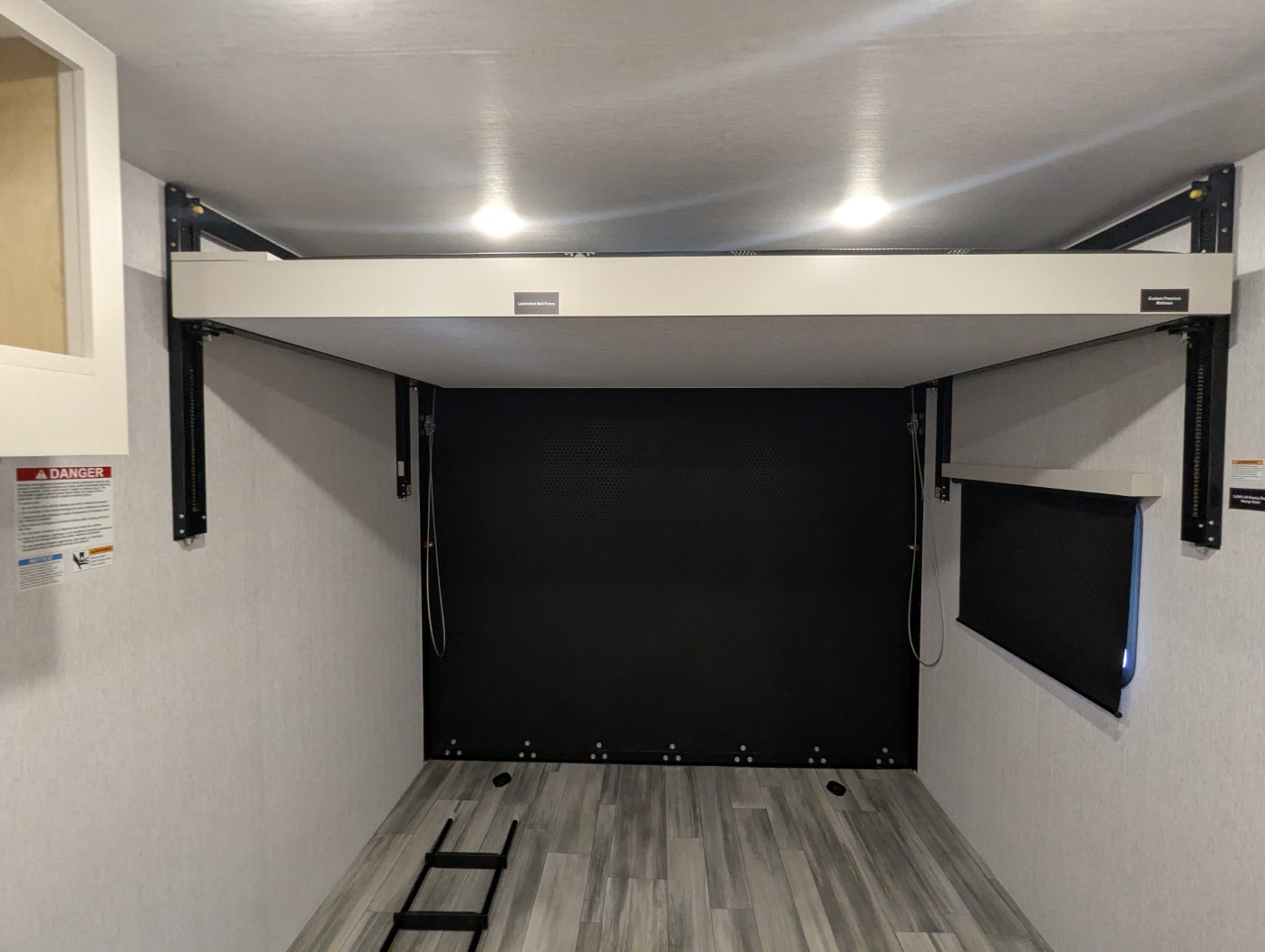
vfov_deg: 78.2
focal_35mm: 16
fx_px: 585
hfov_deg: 94.4
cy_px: 476
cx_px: 632
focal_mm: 2.35
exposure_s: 1/39.3
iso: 382
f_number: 2.2
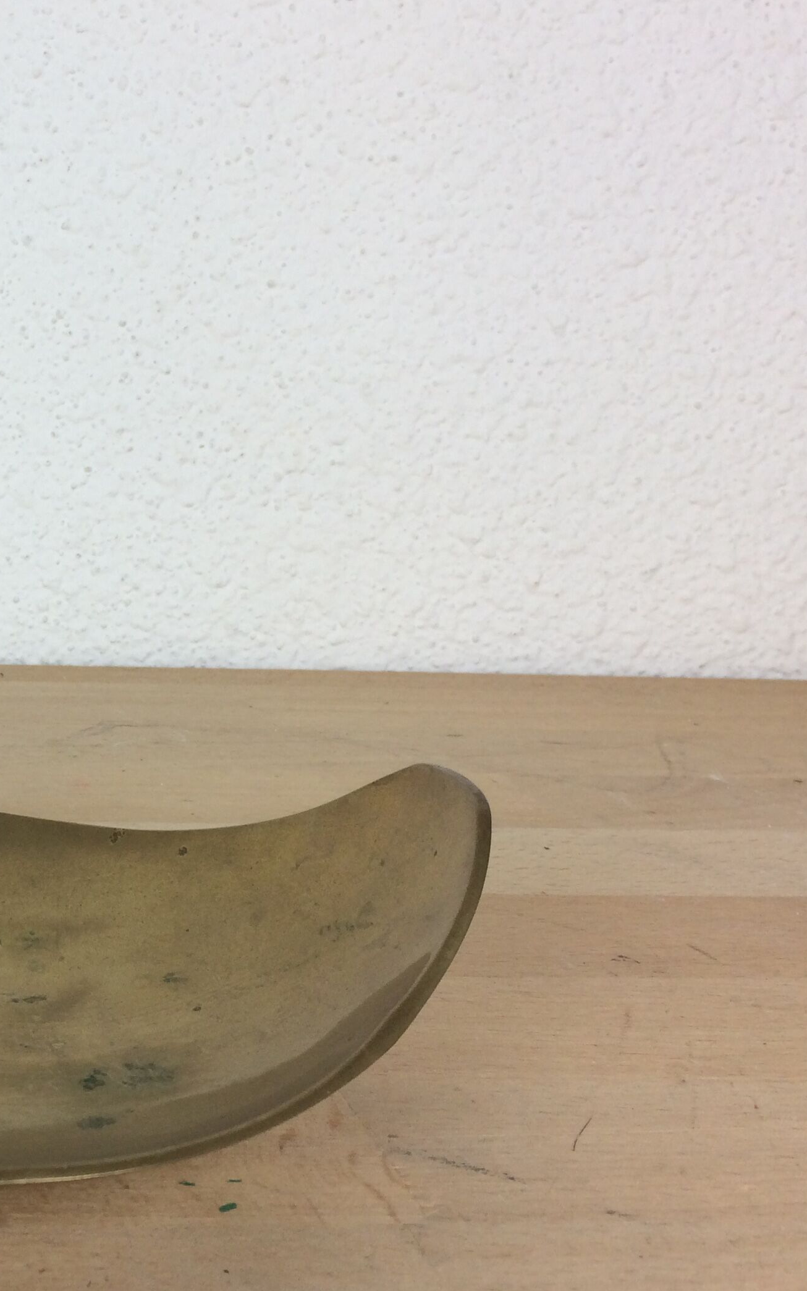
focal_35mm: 48
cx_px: -77
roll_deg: -2.4
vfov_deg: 41.8
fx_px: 1689
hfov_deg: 25.0
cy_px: 595
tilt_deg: -11.5
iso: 50
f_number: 2.2
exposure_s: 1/100
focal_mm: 4.15
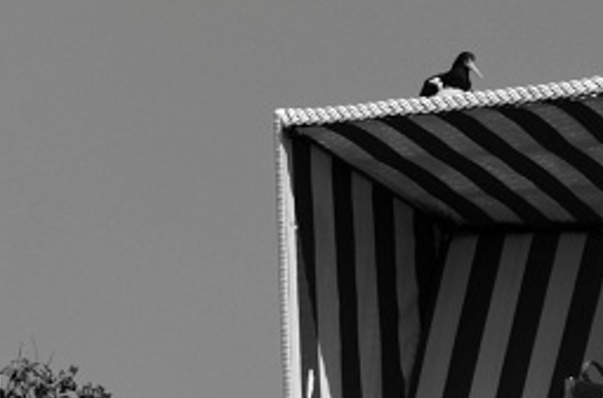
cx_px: 163
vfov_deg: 1.2
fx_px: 18569
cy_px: 292
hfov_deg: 1.9
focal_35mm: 1112
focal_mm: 185
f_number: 8
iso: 100
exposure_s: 1/400
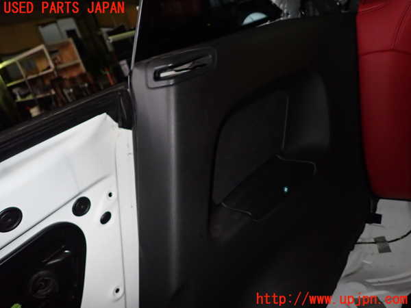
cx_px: 206
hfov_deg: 69.4
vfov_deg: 54.9
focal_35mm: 25
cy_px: 154
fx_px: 297
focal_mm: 4.5
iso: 500
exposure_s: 1/30
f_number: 5.6
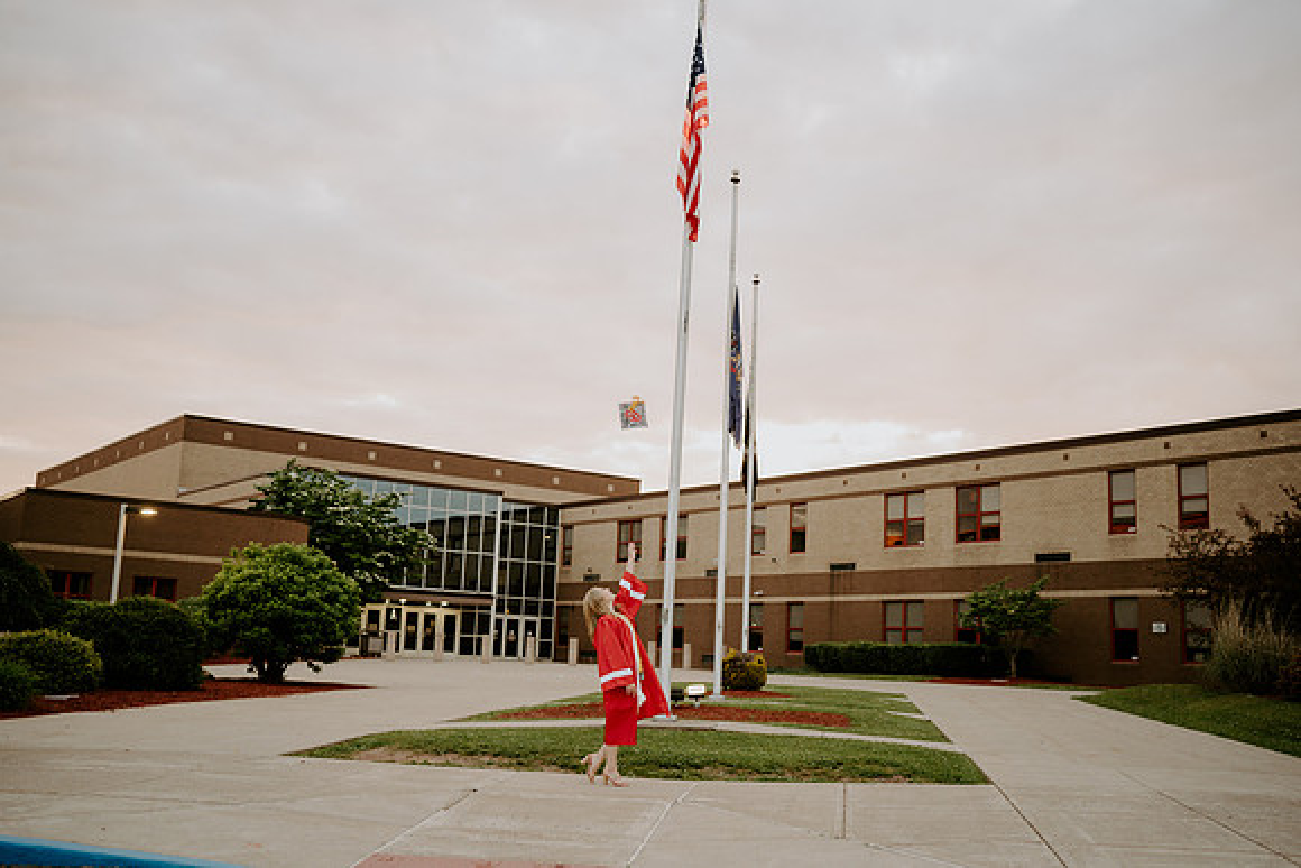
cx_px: 650
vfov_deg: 37.9
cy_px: 434
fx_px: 1265
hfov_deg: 54.4
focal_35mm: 35
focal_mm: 35
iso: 320
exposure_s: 1/200
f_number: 2
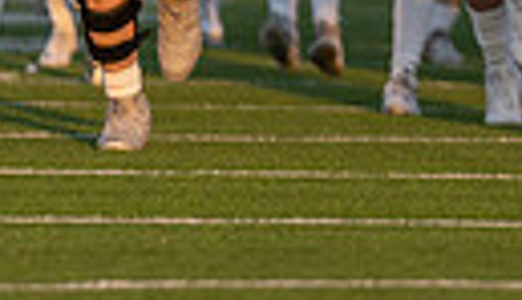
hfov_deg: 2.0
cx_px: 709
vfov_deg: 1.1
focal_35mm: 1089
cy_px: -232
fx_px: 15146
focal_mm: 200
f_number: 2.8
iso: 320
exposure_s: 1/1600
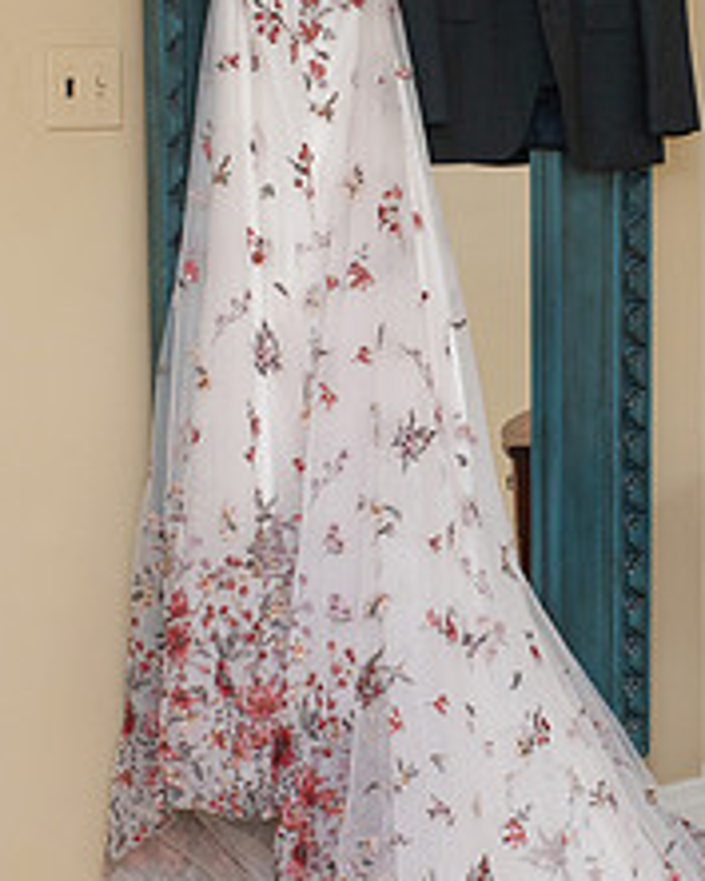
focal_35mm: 103
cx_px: 498
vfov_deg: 18.6
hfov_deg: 14.9
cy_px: 387
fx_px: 2685
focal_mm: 35
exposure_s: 1/200
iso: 1000
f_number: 5
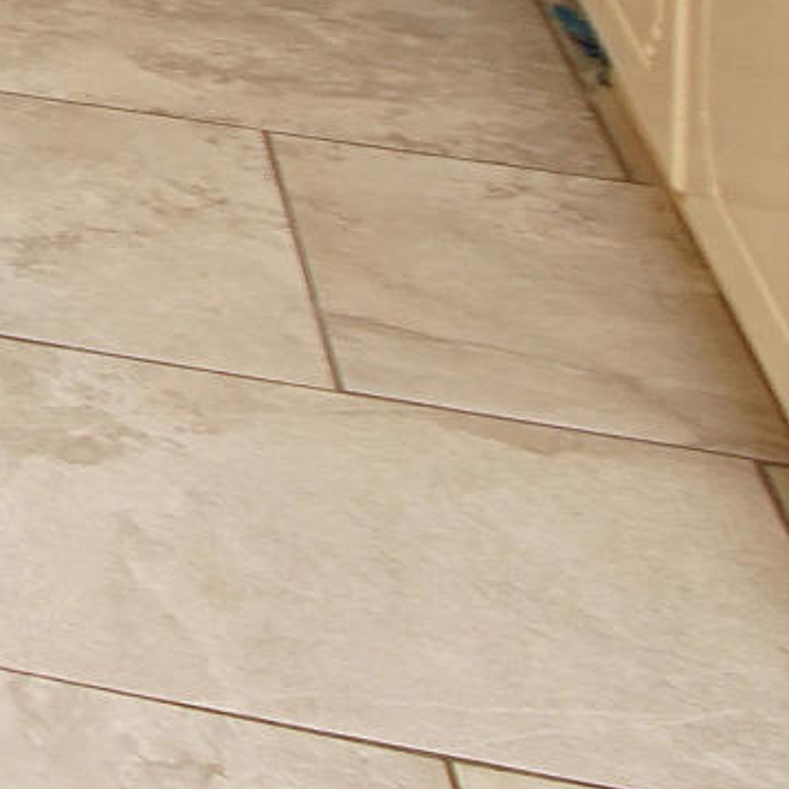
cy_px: -1280
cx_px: -2209
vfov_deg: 10.9
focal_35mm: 128
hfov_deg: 8.5
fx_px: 3301
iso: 500
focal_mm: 12
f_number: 4.5
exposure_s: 1/160
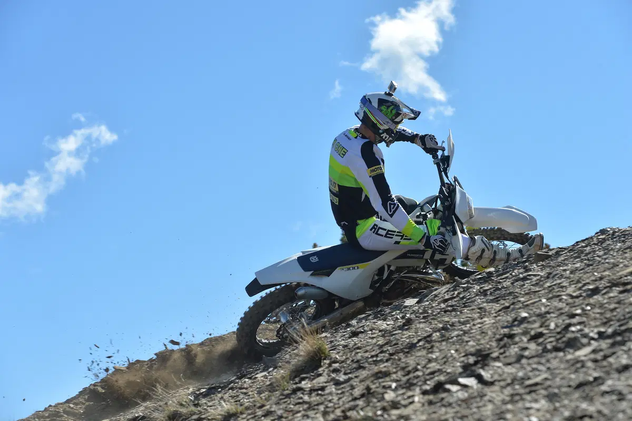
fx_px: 1930
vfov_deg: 12.4
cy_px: 210
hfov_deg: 18.6
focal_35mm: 110
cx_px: 316
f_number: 6.3
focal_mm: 110
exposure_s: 1/800
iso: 200
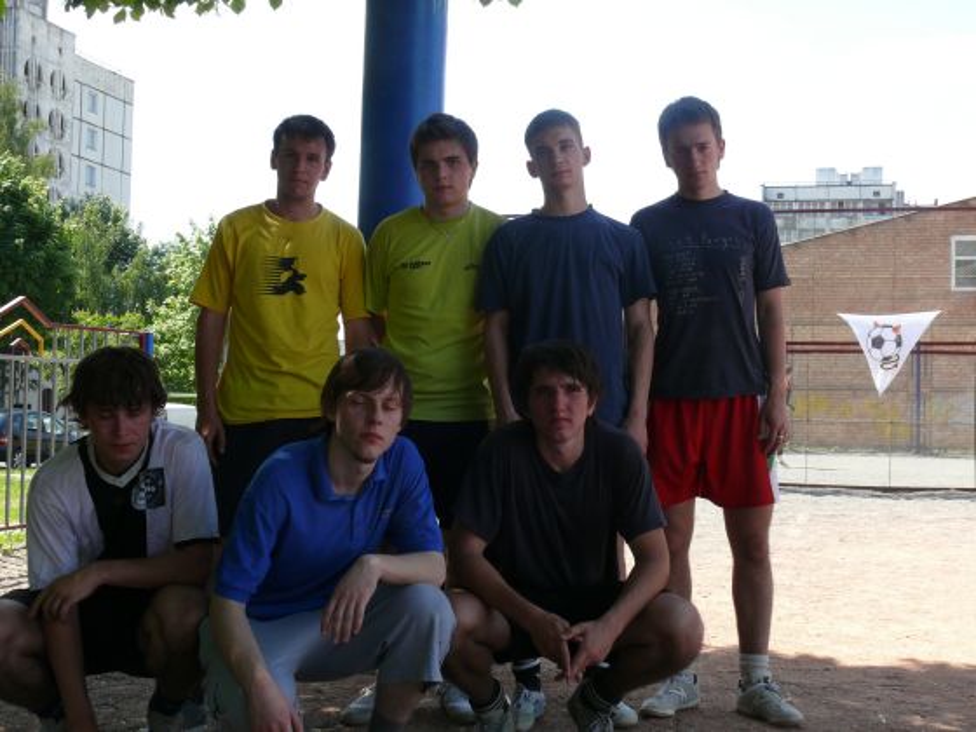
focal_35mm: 48
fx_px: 1353
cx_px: 488
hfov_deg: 39.7
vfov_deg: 30.3
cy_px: 366
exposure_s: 1/200
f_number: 5
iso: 100
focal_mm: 9.4
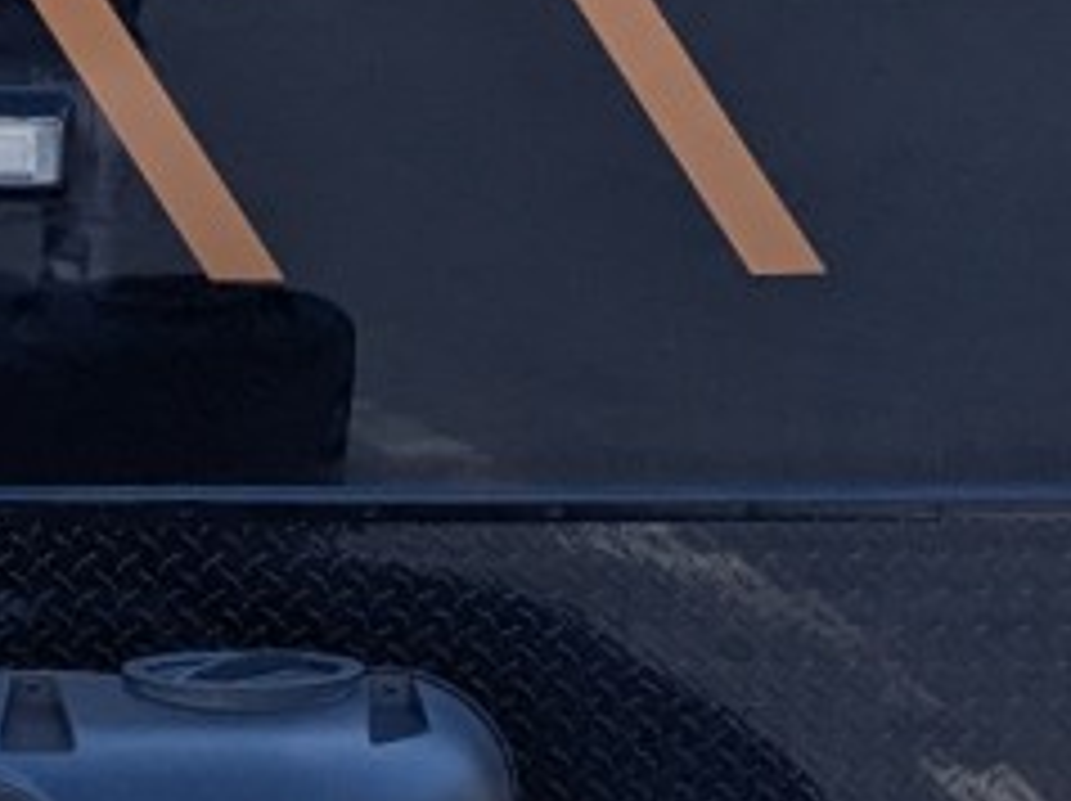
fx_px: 4358
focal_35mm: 141
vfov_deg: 10.5
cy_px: 432
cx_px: -2
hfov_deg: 13.8
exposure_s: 1/2309
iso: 49
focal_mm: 6.81
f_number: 1.85
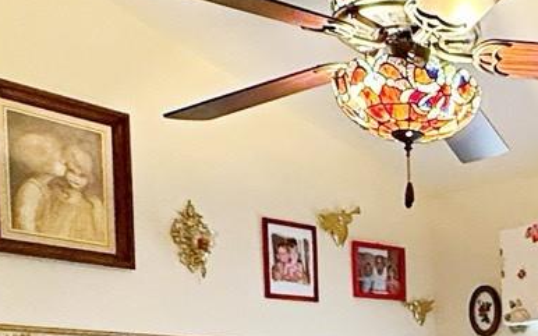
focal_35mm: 59
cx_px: 583
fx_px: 865
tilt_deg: -4.2
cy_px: 474
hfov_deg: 31.0
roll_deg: +0.2
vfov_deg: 19.7
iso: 640
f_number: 2.2
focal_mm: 2.22
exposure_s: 1/60
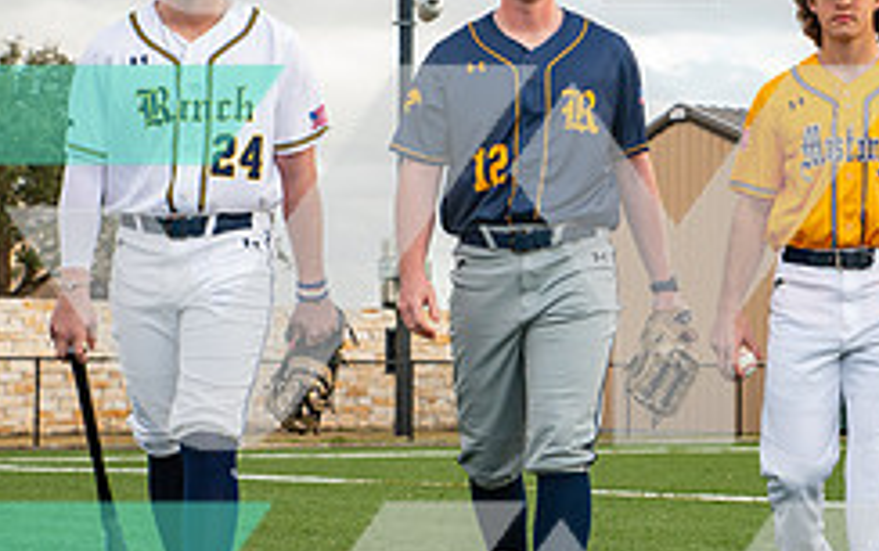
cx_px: 825
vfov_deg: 10.9
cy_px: 257
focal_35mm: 121
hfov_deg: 16.9
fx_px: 2901
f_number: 7.1
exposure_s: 1/320
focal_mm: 50
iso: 400
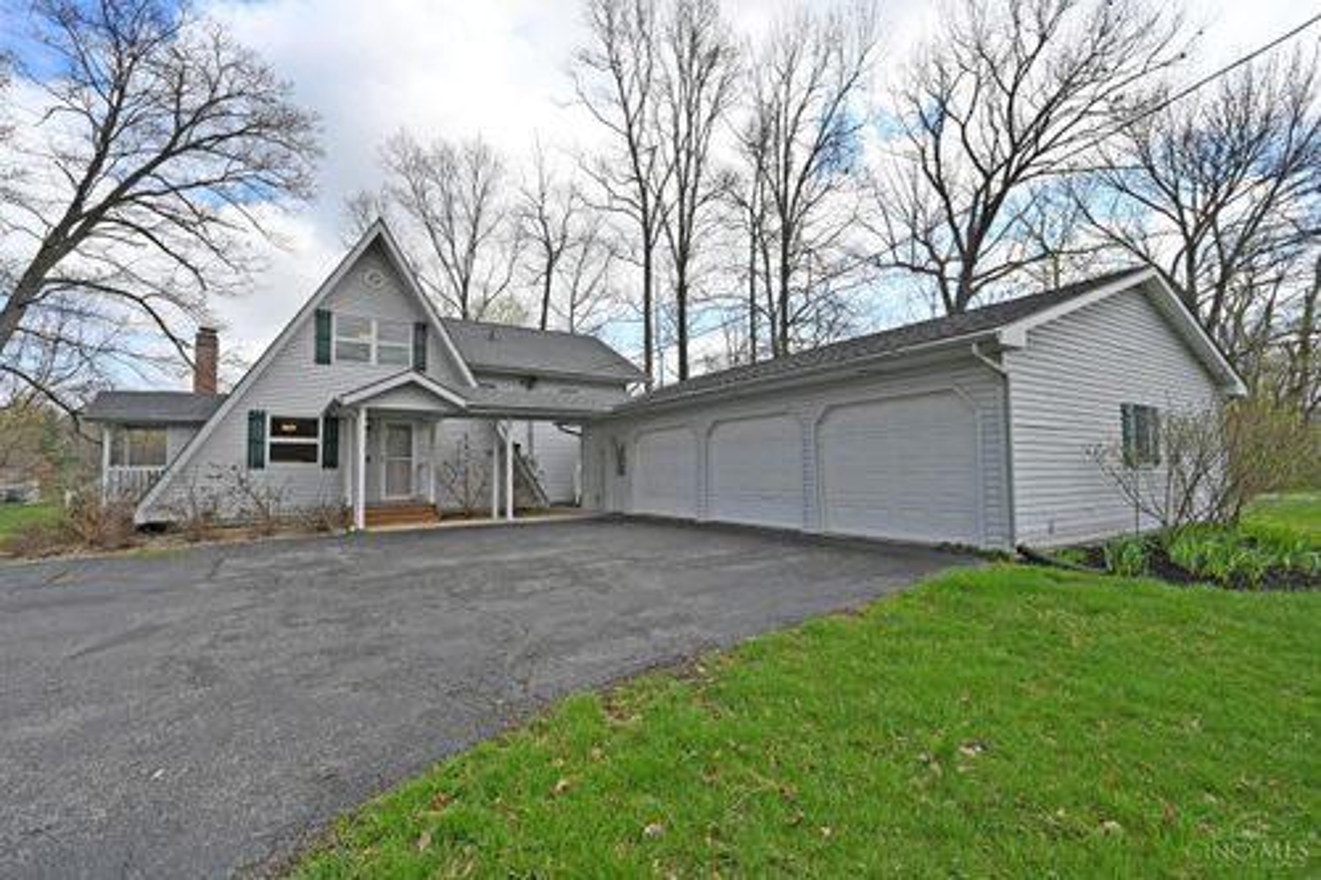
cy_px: 440
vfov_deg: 73.7
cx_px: 660
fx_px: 587
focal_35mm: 16
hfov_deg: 96.8
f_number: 6.3
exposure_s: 1/320
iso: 100
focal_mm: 16
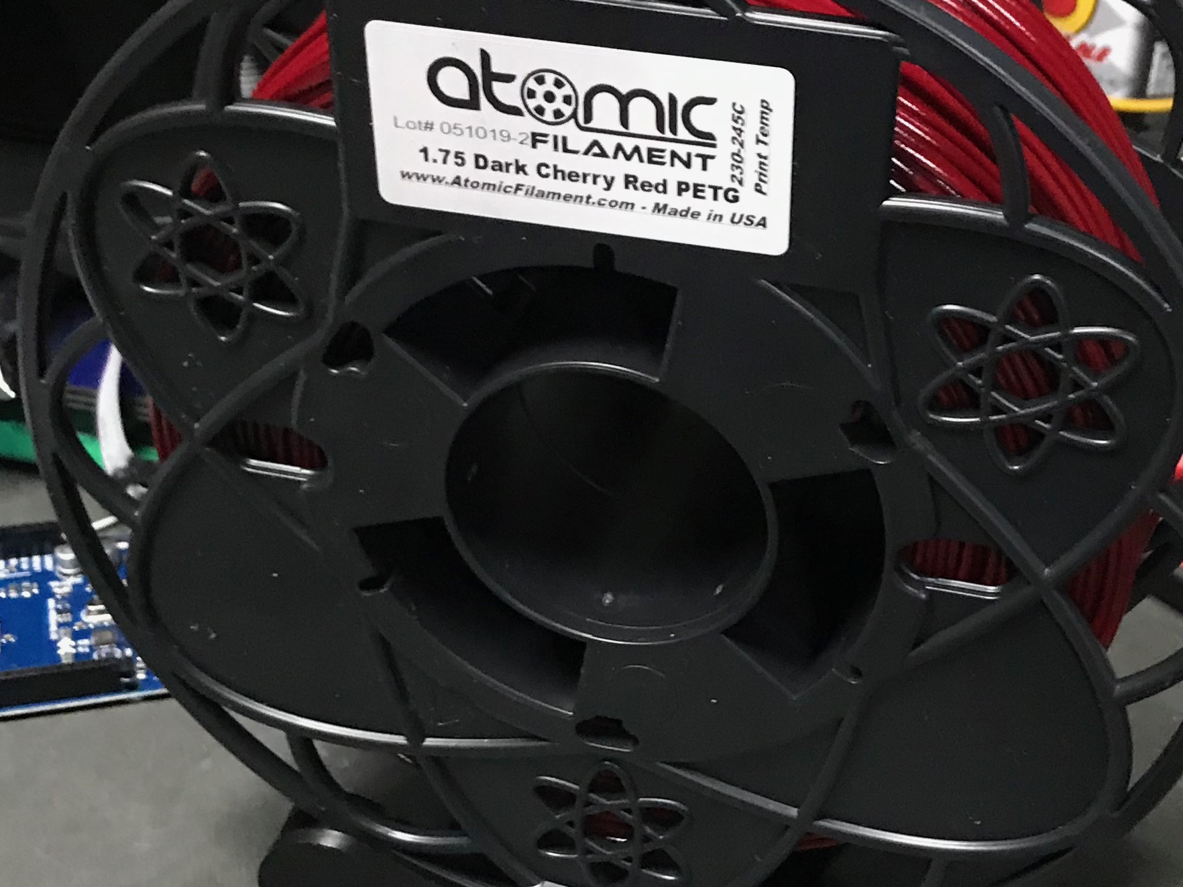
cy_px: 503
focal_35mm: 64
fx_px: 2187
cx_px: 685
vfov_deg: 22.9
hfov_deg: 30.2
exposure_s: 1/9
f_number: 1.8
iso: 100
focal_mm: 3.99
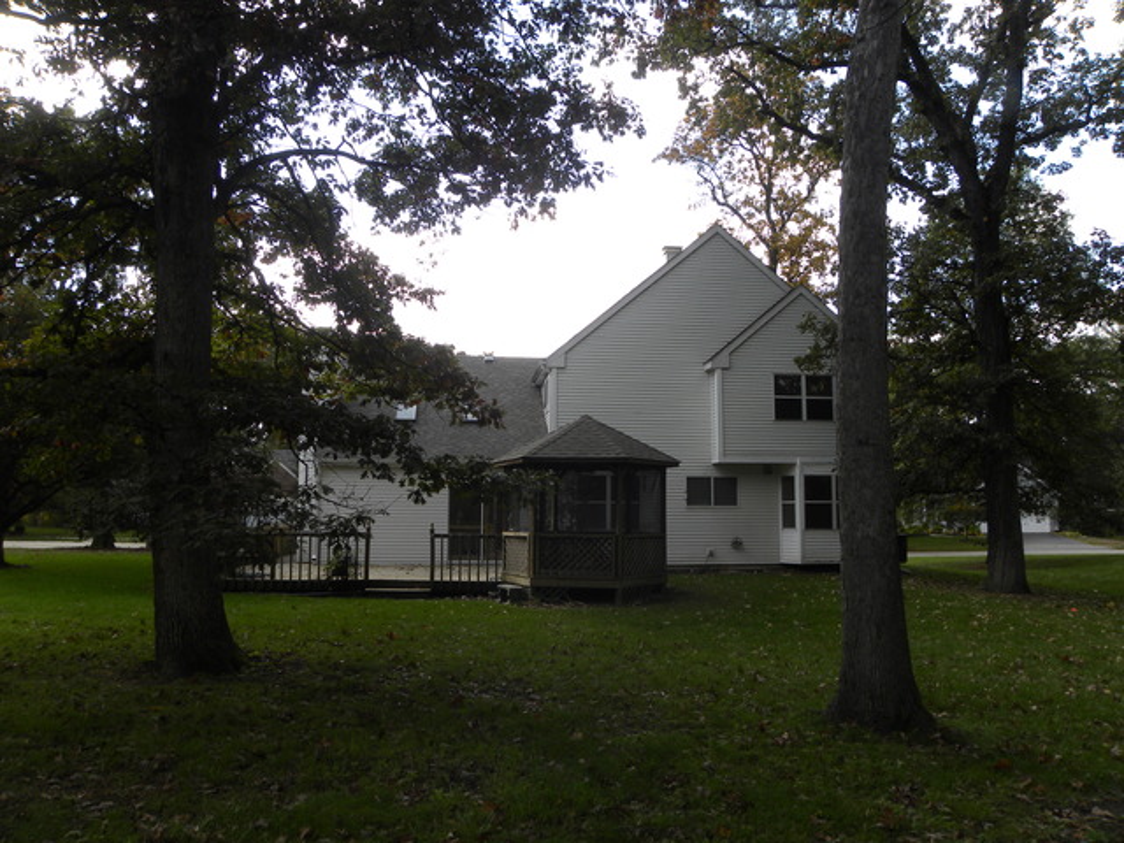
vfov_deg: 53.1
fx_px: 844
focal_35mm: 26
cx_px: 562
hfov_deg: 67.3
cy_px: 422
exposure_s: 1/143
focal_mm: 4.6
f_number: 4.5
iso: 64
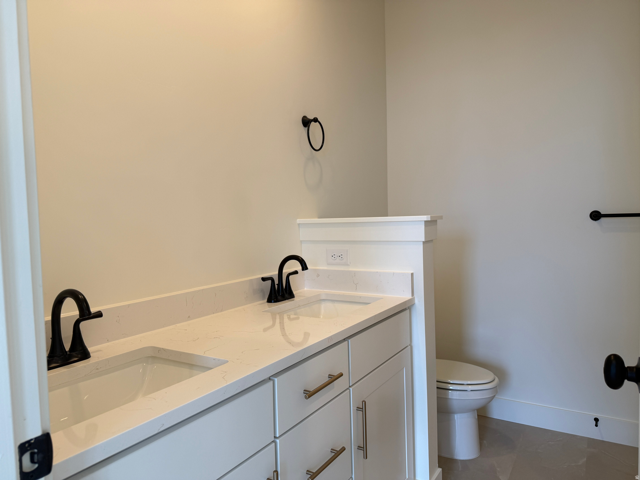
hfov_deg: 71.6
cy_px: 240
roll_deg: +2.6
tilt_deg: -1.2
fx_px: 444
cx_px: 320
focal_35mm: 24
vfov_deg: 56.8
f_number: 1.78
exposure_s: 1/120
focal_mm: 6.76
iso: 64
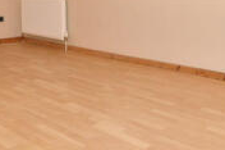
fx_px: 350
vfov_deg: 23.1
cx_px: 129
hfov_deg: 35.6
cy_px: -1
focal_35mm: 56
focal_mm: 10
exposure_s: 1/60
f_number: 4
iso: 100
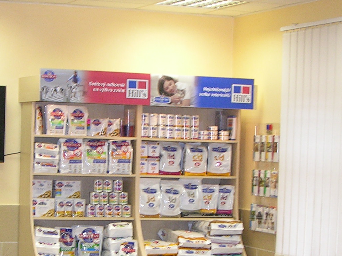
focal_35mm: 112
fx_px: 1107
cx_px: 95
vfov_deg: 13.1
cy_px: 230
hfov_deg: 17.5
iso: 100
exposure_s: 1/30
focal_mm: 8.9
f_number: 2.8
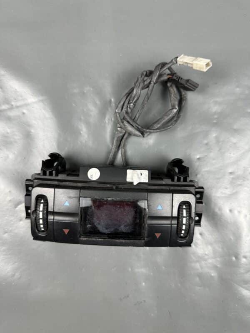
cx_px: 125
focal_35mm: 24
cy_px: 166
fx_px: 231
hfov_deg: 56.8
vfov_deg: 71.6
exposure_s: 1/100
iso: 200
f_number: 1.78
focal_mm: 6.86
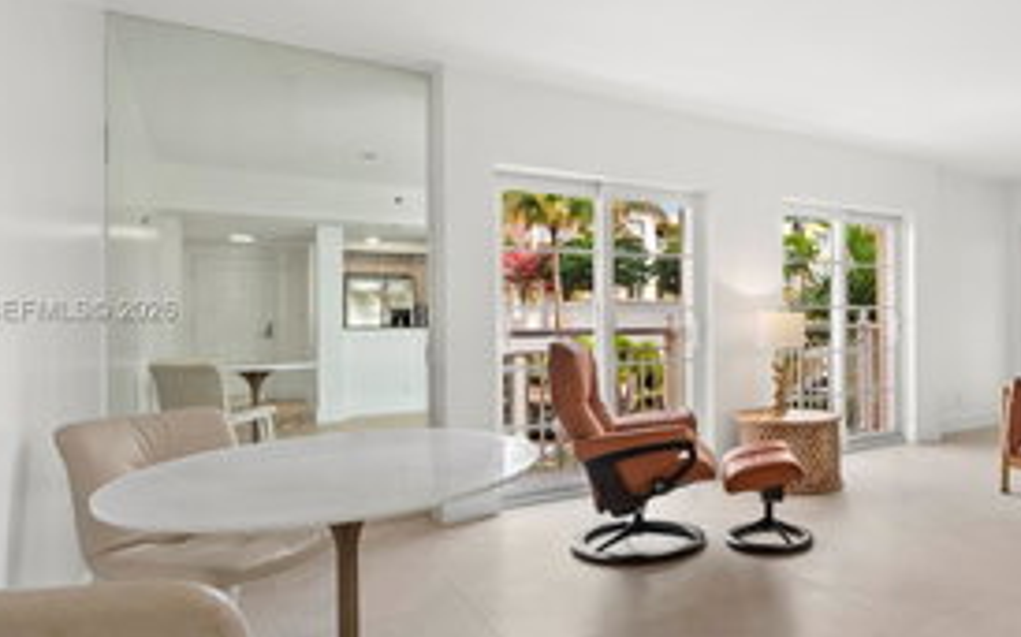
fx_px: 695
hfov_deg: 69.4
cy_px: 313
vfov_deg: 49.2
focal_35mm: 25
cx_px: 721
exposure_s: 1/15
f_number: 8
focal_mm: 14
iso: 320
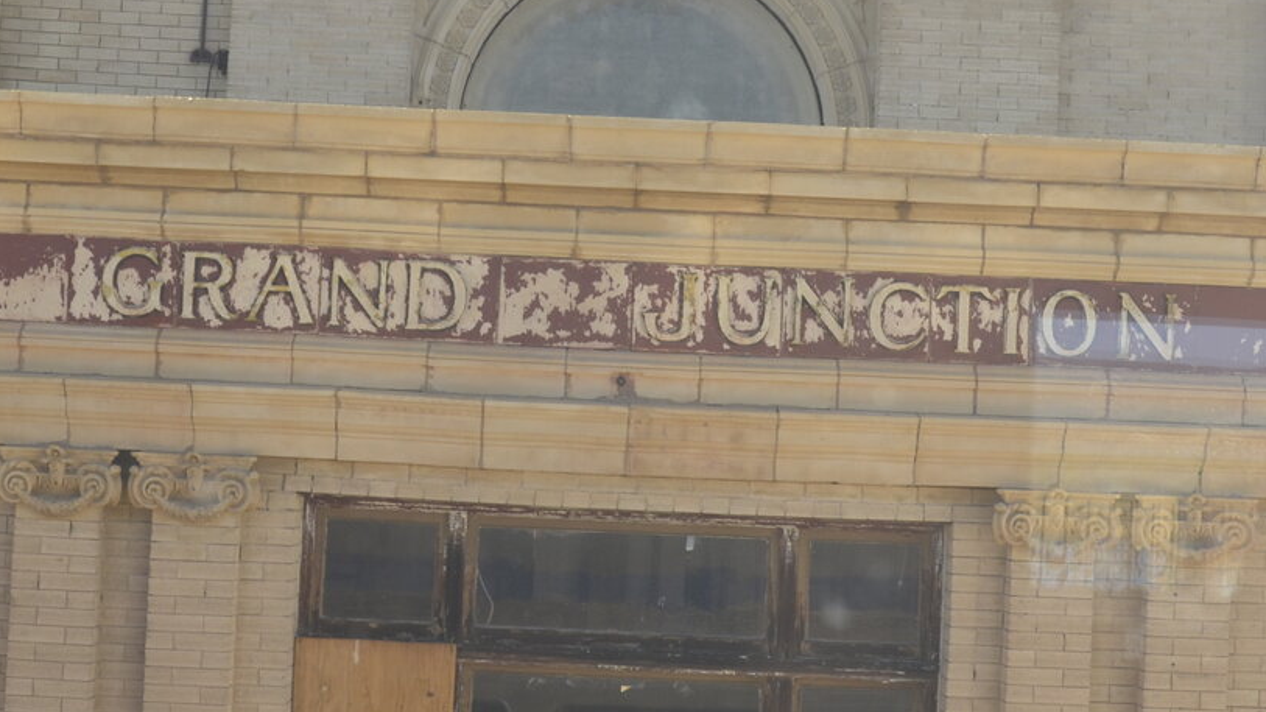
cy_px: 310
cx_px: 617
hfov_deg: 31.9
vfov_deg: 18.2
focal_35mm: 66
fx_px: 2217
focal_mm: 21
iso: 280
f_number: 5.6
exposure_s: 1/125
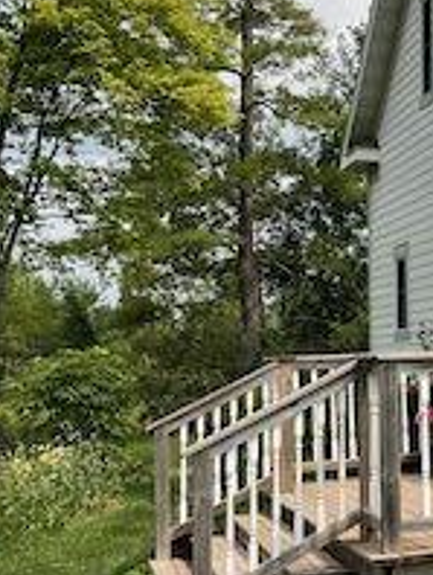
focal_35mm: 84
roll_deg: +0.9
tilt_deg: +0.8
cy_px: 325
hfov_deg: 14.7
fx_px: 1398
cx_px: 854
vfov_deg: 23.2
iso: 32
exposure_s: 1/3300
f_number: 1.6
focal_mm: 4.2
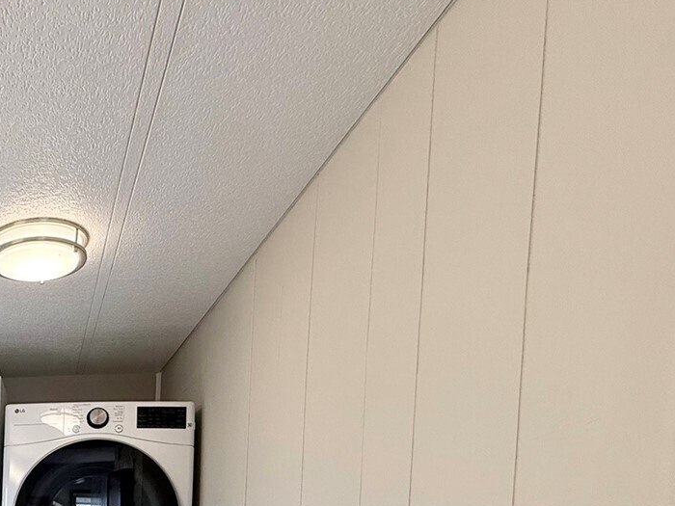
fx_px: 624
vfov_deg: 37.4
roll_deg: -1.0
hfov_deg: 43.1
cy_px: 548
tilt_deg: -3.1
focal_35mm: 32
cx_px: -80
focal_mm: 2.22
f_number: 2.2
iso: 64
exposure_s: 1/120
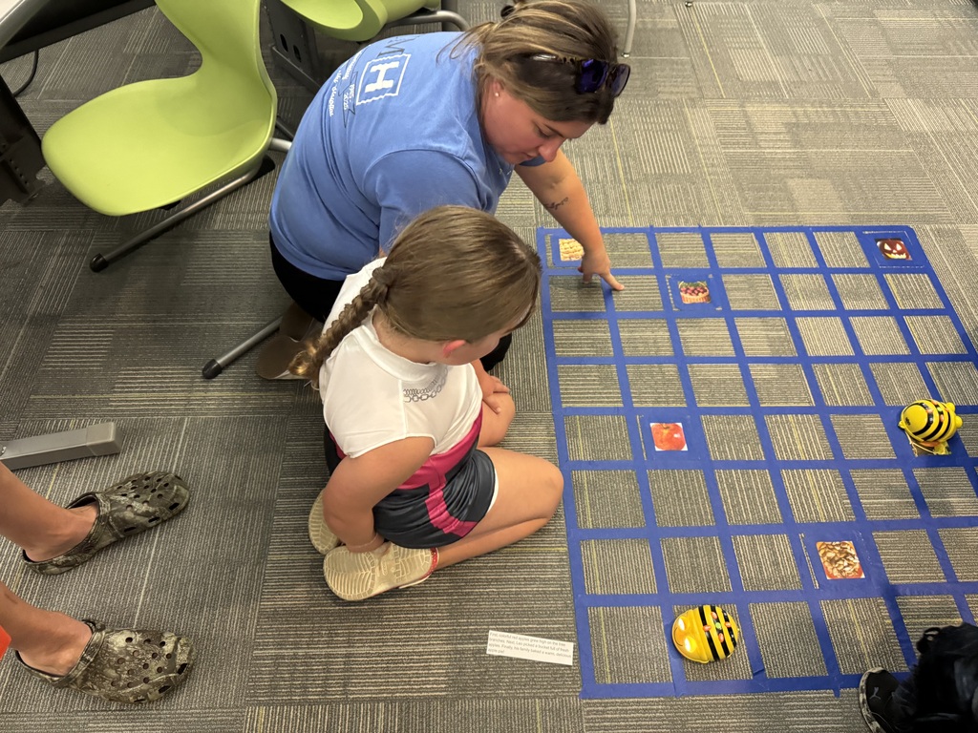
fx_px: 678
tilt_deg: -56.1
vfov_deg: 56.8
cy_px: 366
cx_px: 489
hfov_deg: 71.6
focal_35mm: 24
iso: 640
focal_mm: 6.76
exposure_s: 1/60
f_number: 1.78
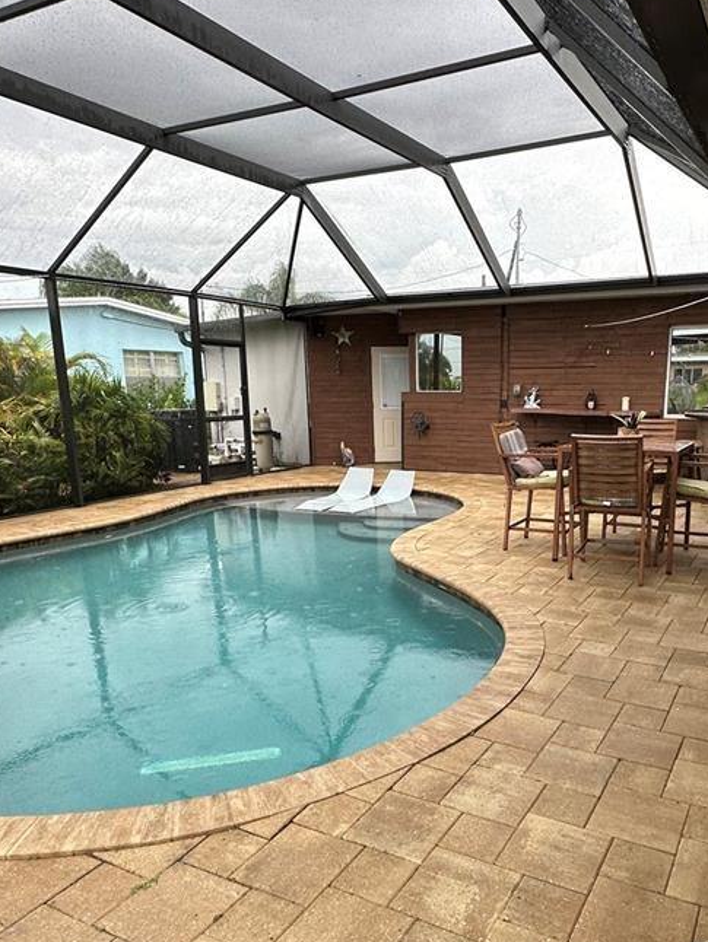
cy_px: 550
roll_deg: -0.1
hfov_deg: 52.3
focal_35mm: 26
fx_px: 709
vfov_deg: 66.8
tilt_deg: -12.4
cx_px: 460
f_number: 2.2
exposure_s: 1/99
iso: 50
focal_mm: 2.22
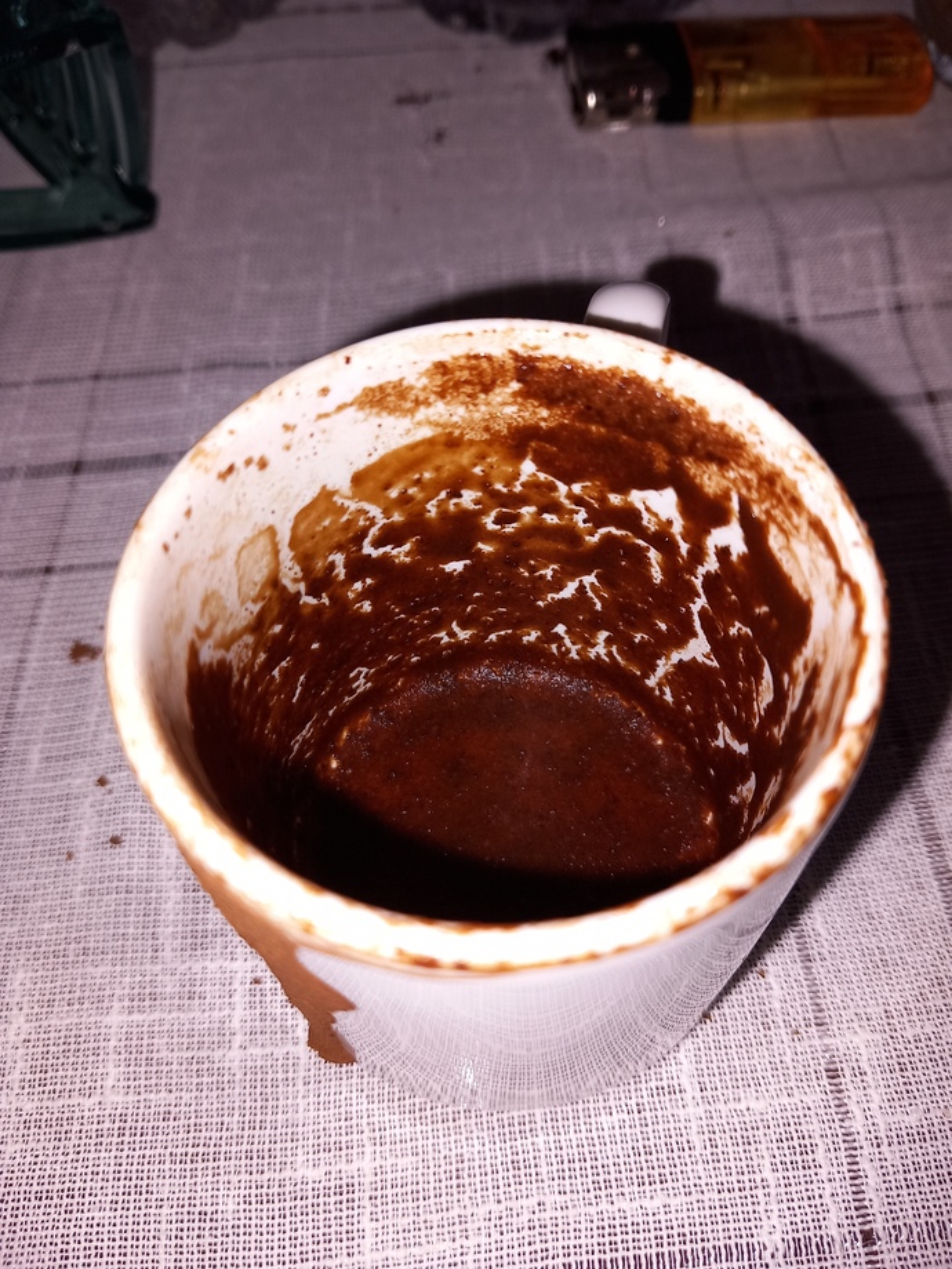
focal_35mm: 27
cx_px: 476
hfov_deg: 51.4
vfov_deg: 65.3
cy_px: 634
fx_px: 990
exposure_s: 1/100
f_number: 1.8
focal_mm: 4
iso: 40
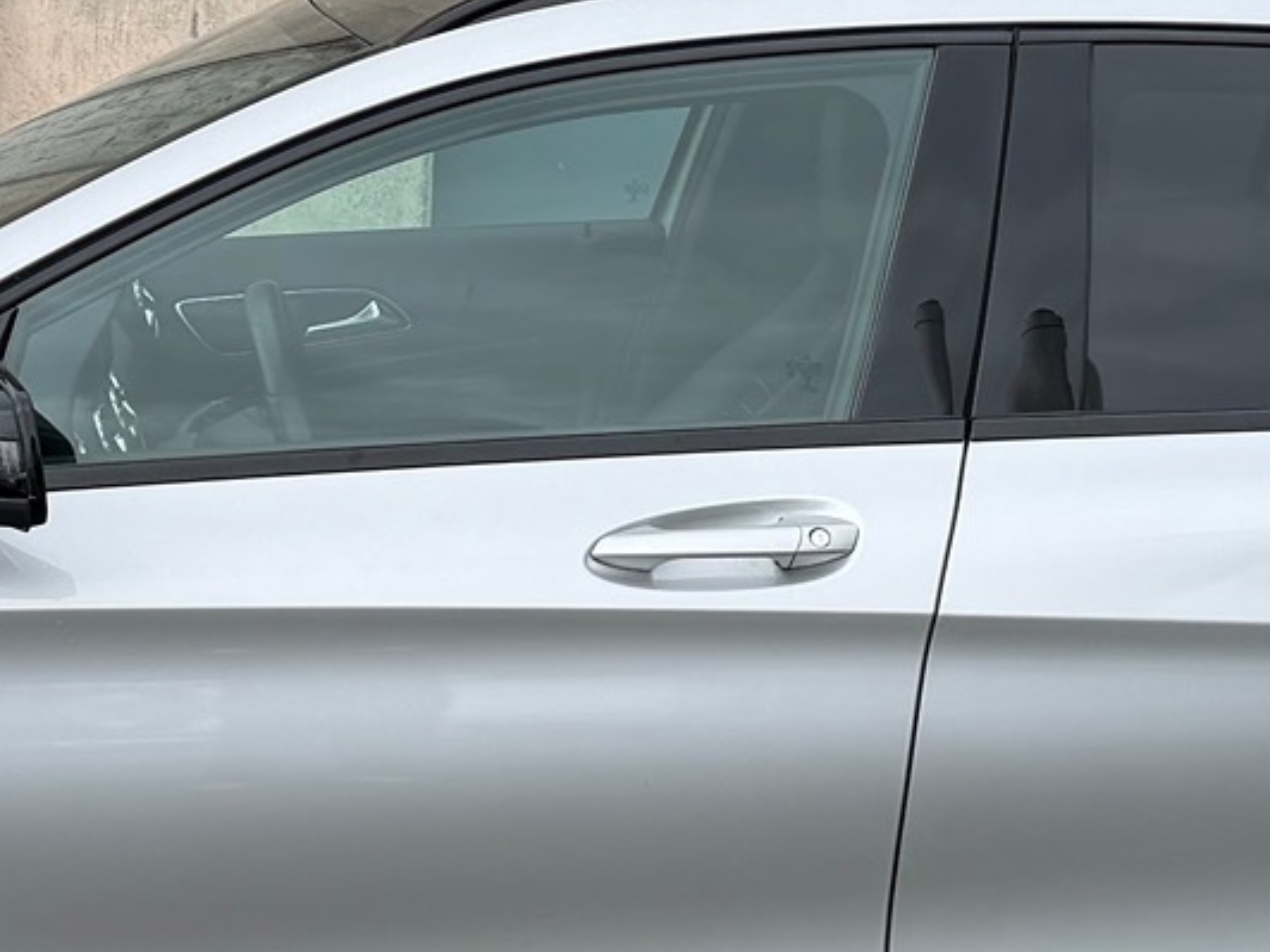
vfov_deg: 16.2
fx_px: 3339
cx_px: 499
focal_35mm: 91
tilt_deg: -8.1
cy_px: 324
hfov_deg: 21.5
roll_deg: -1.8
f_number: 1.78
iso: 80
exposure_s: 1/1949
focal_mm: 6.76
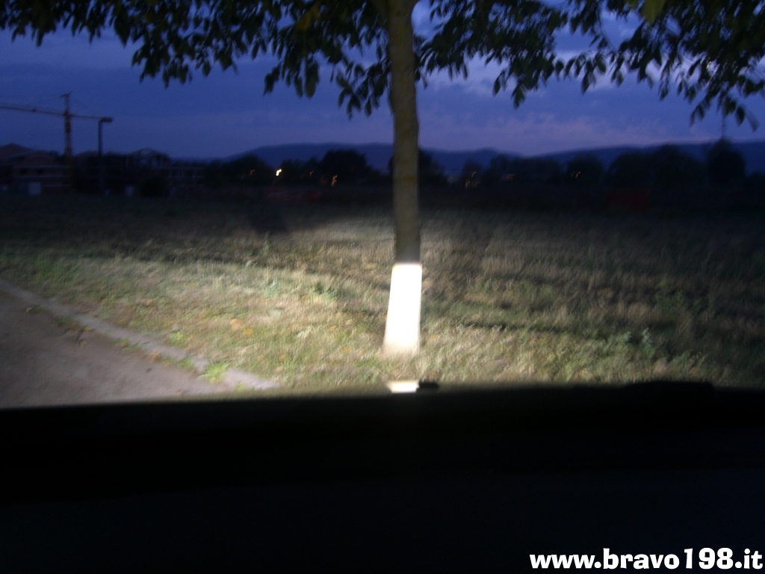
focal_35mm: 38
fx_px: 840
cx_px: 382
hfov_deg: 49.0
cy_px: 287
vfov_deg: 37.7
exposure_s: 1/1.25
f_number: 2.8
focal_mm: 7.9
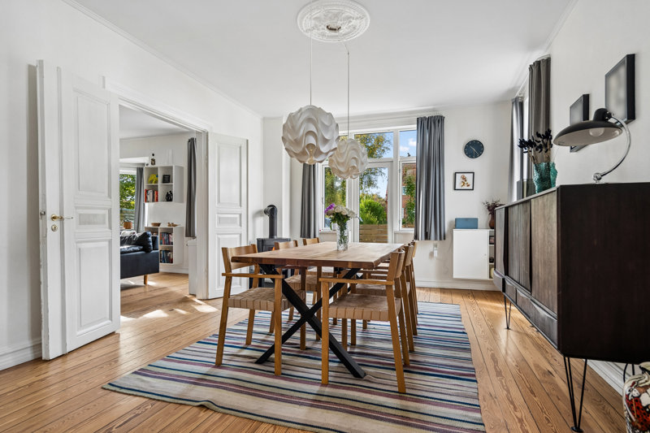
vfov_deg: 64.5
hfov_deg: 86.9
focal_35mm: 19
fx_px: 343
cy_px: 216
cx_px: 325
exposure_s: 1/60
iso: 400
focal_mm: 19
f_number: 4.5
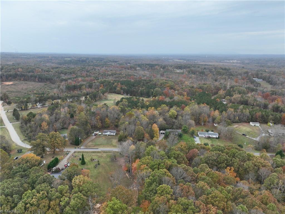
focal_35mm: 24
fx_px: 198
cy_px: 107
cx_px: 142
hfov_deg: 71.6
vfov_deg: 56.8
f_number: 2.8
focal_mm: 12.29
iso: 220
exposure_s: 1/500
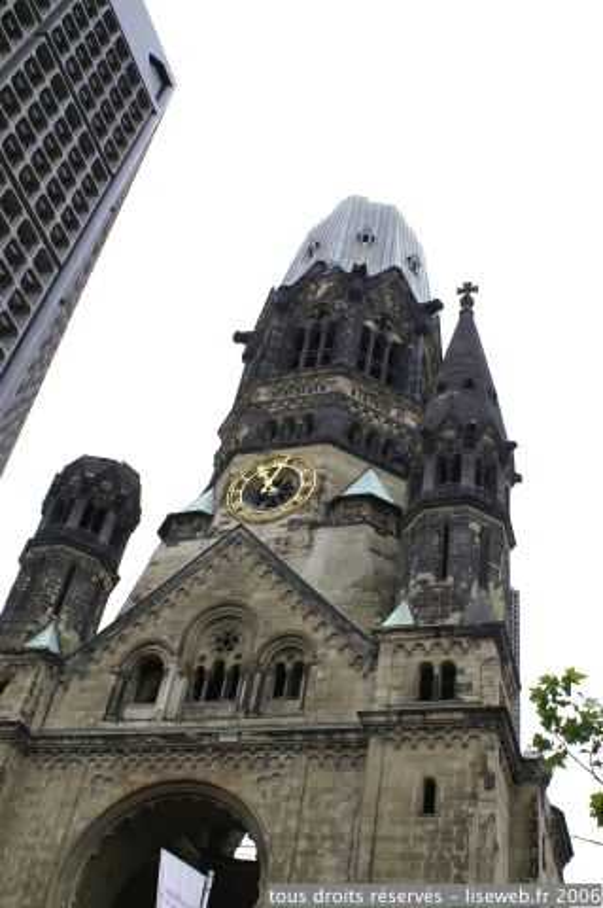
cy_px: 454
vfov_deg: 49.6
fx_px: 982
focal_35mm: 39
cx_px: 302
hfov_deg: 34.1
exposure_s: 1/125
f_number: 8
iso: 100
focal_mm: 26
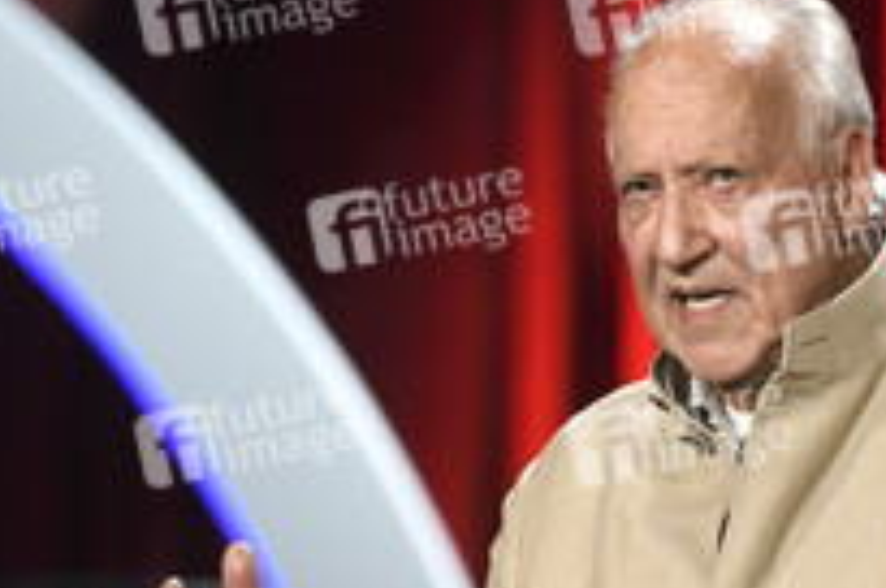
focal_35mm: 440
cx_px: 737
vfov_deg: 3.1
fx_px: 10812
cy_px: 545
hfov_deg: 4.7
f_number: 4
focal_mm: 200
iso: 2500
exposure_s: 1/400
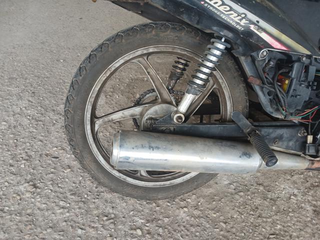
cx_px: 160
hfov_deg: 67.3
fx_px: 240
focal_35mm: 26
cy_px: 120
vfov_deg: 53.1
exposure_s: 1/60
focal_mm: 3.98
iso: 80
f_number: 1.8
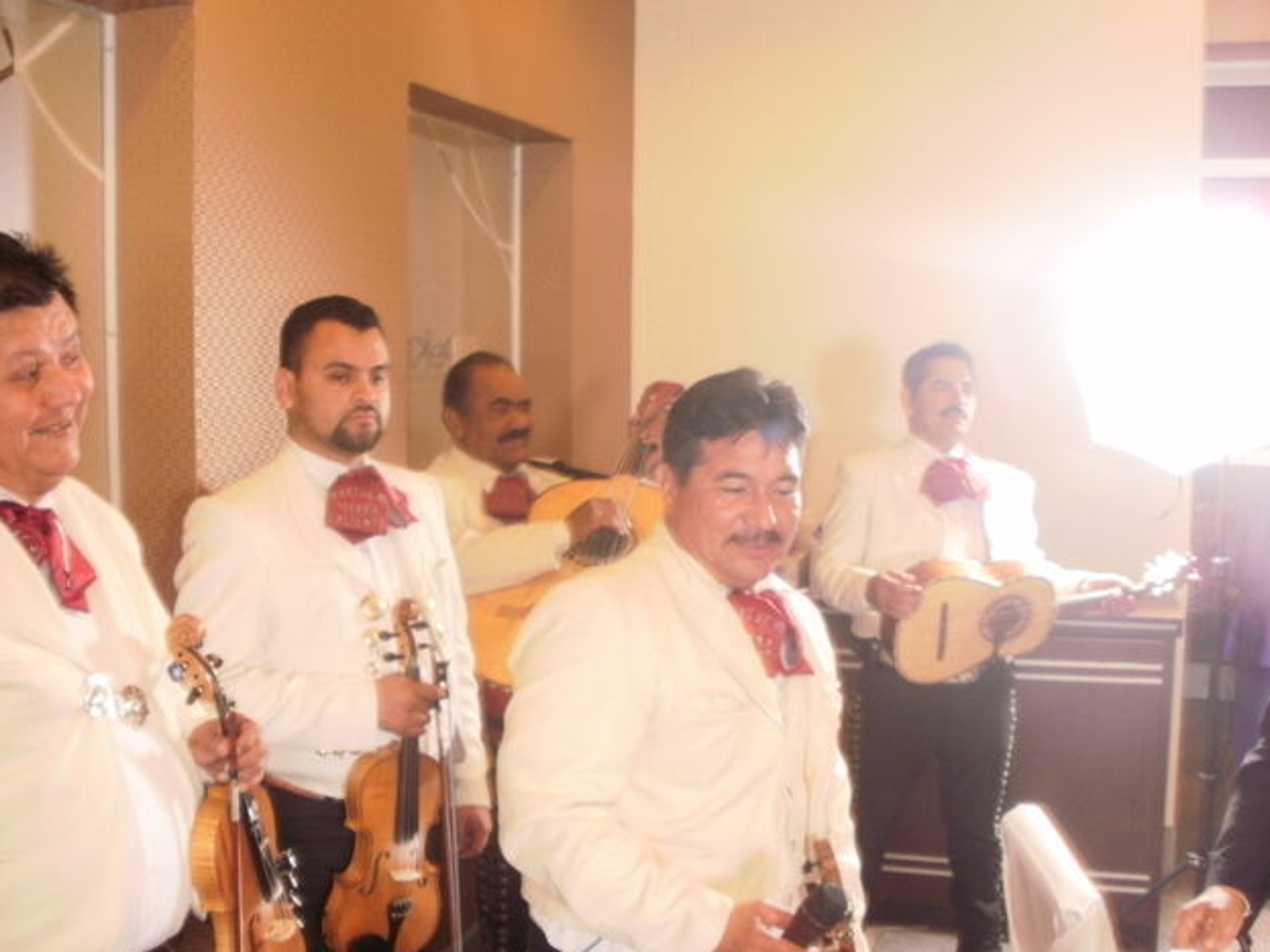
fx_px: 1357
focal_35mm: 37
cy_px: 473
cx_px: 632
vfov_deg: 38.7
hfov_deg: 50.1
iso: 125
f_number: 3.5
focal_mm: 6.3
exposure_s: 1/30
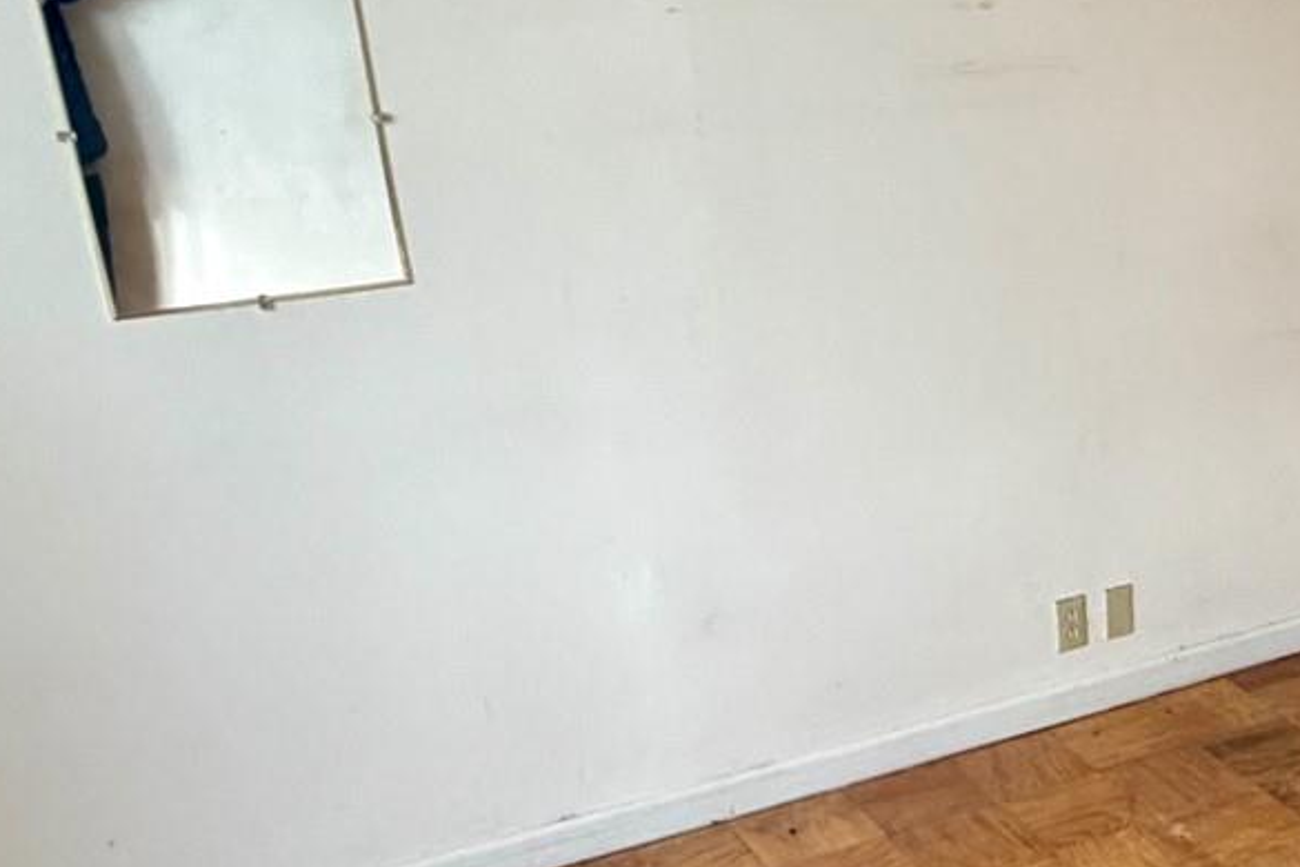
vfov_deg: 26.4
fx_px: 1842
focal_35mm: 51
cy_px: 554
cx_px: 1287
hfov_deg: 35.4
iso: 250
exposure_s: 1/121
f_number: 2.2
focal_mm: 2.22
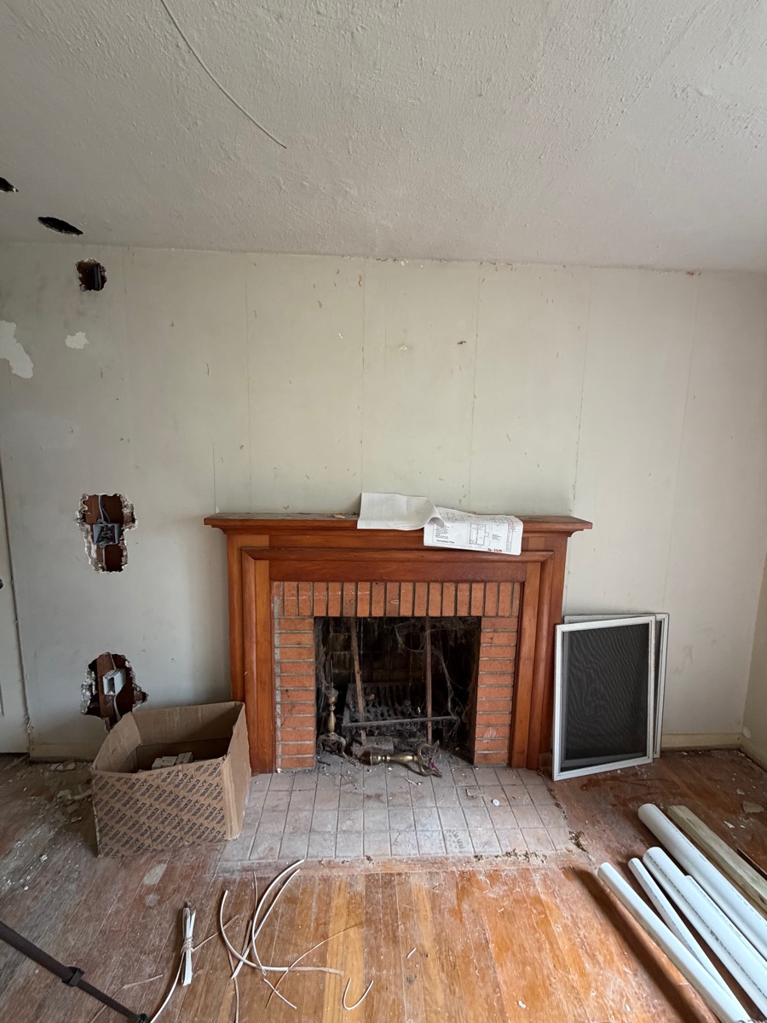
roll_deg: -0.4
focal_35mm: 14
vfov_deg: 102.1
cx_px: 384
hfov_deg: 85.7
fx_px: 414
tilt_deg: -7.1
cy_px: 512
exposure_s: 1/68
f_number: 2.2
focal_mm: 2.22
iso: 320
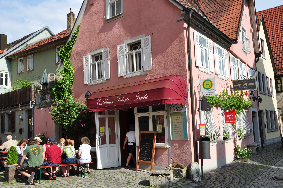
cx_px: 142
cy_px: 94
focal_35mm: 36
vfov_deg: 36.8
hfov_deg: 53.2
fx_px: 283
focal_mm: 24
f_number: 10
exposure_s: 1/320
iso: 200
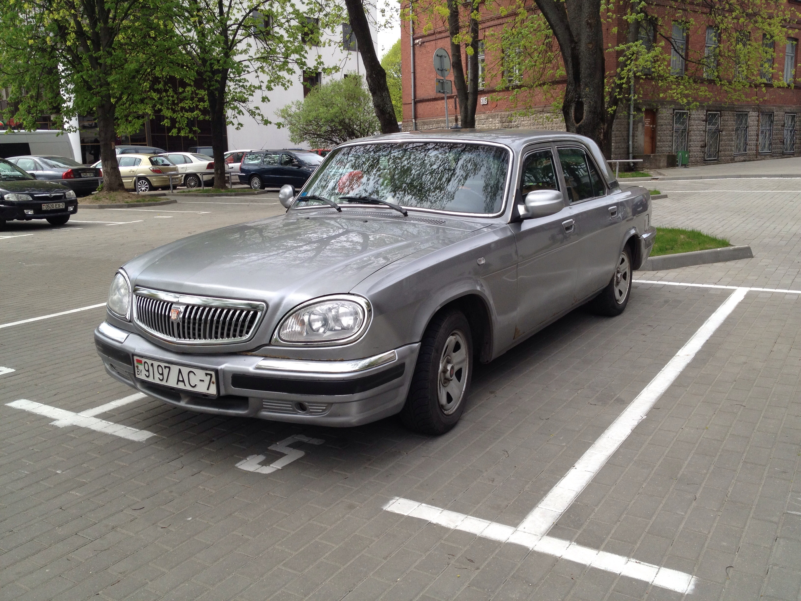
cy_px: 300
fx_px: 810
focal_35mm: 35
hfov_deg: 52.6
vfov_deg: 40.7
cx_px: 400
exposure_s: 1/546
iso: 64
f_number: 2.4
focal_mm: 4.28
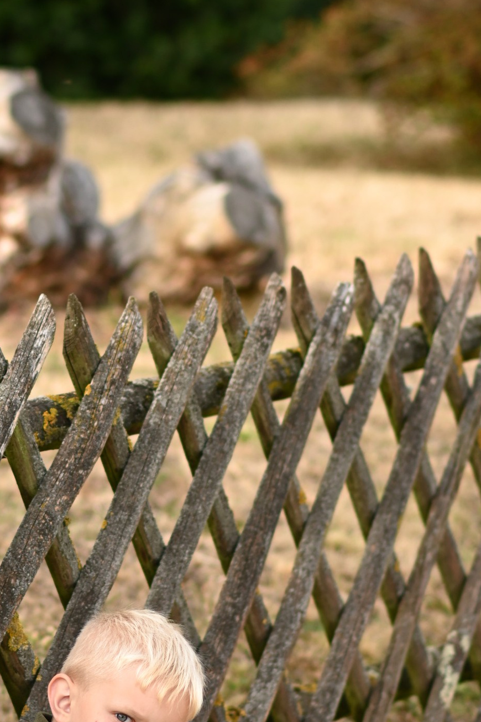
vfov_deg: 8.2
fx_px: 5013
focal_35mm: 250
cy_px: 412
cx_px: -44
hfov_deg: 5.5
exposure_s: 1/200
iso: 100
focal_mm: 85
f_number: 2.2
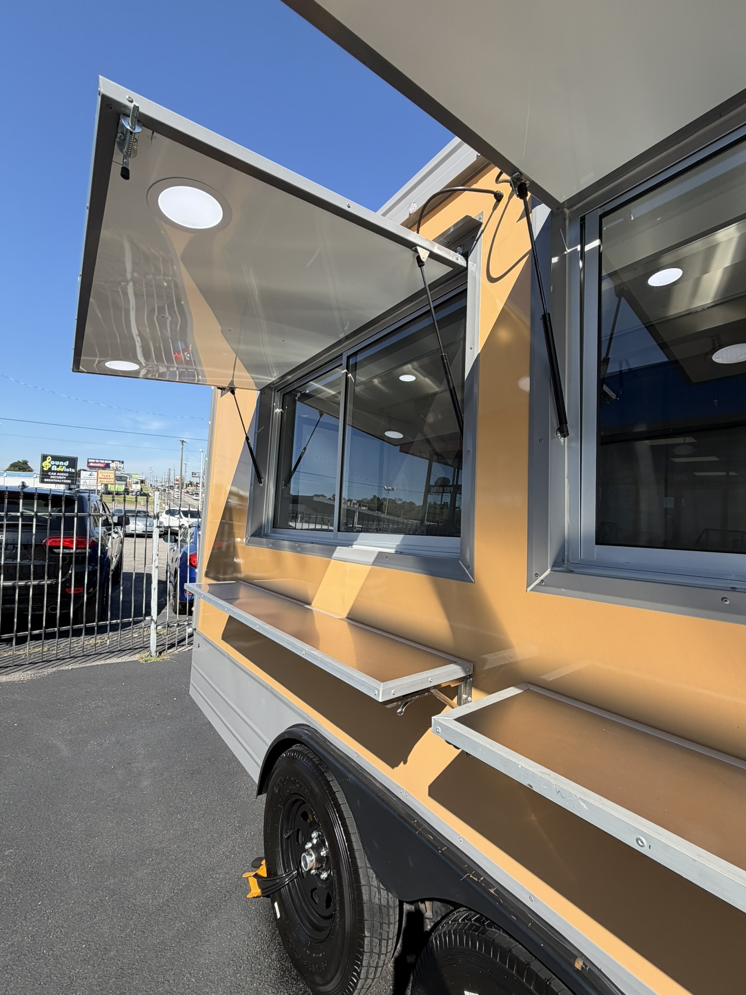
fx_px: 402
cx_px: 373
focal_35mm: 14
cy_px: 498
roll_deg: -1.3
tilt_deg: -2.4
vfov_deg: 102.1
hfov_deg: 85.7
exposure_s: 1/770
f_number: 2.2
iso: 40
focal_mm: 2.22
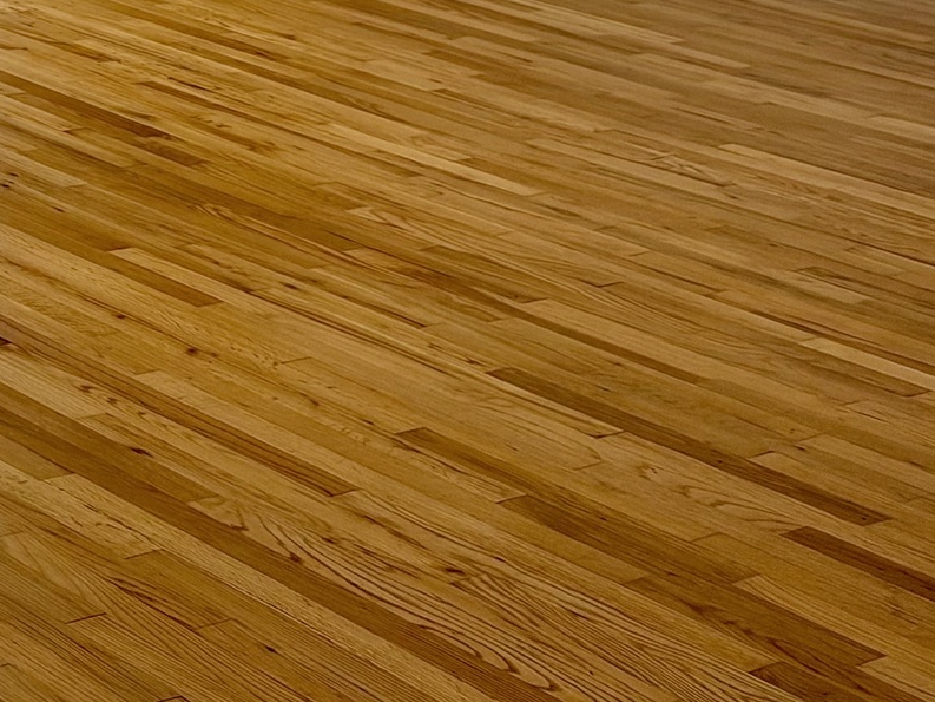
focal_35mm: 93
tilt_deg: -4.6
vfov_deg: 14.6
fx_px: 2512
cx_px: -553
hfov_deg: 18.2
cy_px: -398
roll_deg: -1.6
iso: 125
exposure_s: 1/204
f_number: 1.8
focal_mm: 6.93
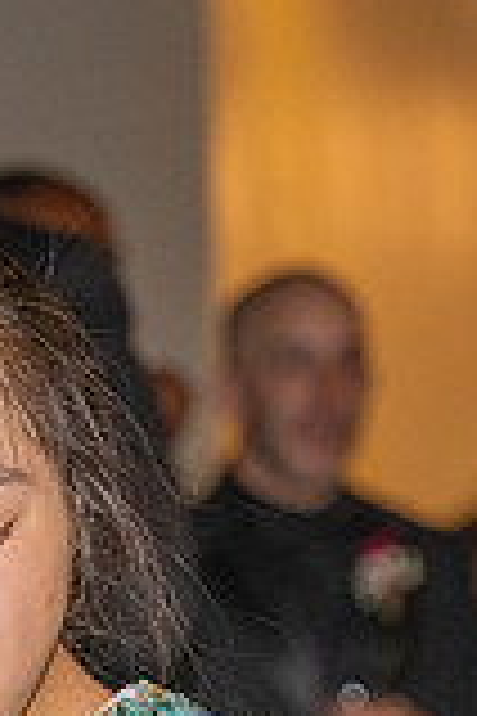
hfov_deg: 3.7
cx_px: -695
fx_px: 7214
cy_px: 1005
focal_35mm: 363
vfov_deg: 5.6
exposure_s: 1/200
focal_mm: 70
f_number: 3.5
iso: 800
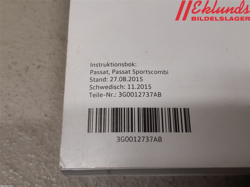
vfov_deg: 53.1
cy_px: 94
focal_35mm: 26
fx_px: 188
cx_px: 125
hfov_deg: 67.3
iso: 64
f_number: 1.7
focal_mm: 3.93
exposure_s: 1/50
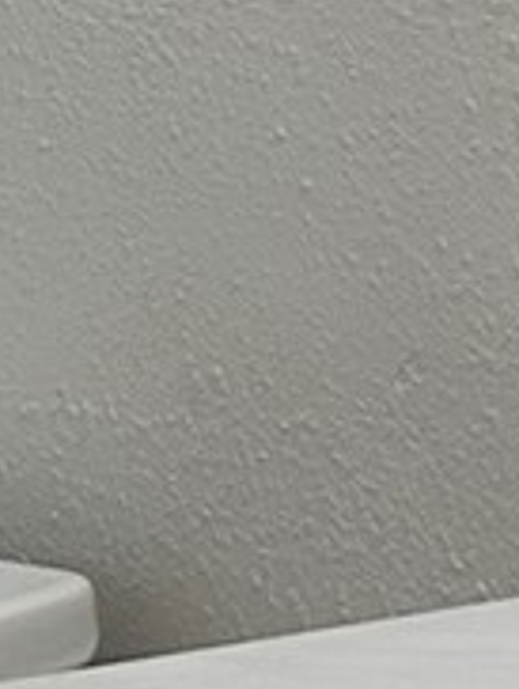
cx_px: -1125
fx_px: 4547
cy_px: -30
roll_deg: +2.2
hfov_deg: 6.0
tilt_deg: -2.9
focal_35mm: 228
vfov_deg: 8.6
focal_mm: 5.7
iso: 125
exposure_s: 1/120
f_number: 1.5
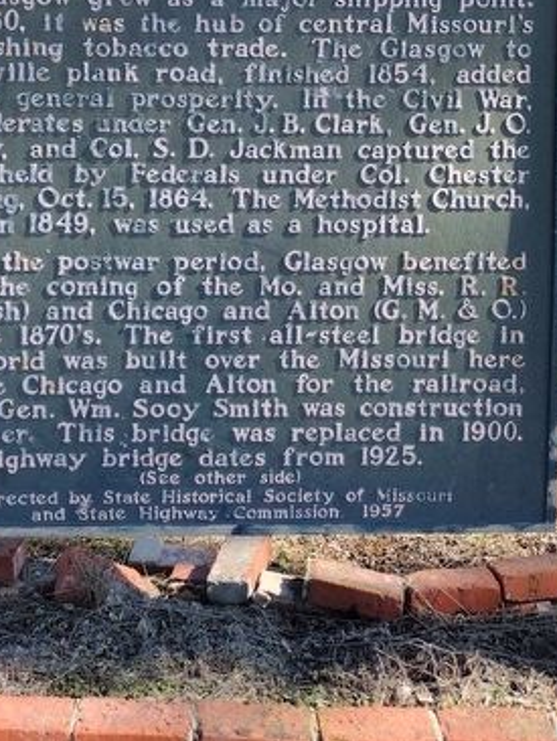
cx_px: 223
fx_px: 1264
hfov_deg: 24.8
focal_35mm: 59
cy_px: 6
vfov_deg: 30.5
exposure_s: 1/1105
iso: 100
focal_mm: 4.71
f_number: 1.7
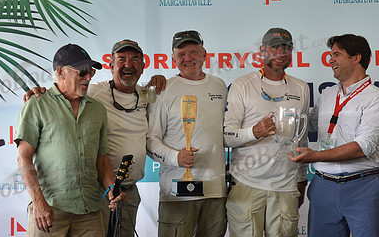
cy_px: 120
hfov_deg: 20.2
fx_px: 1064
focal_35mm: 103
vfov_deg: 12.7
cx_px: 142
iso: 800
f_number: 5
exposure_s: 1/160
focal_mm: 66
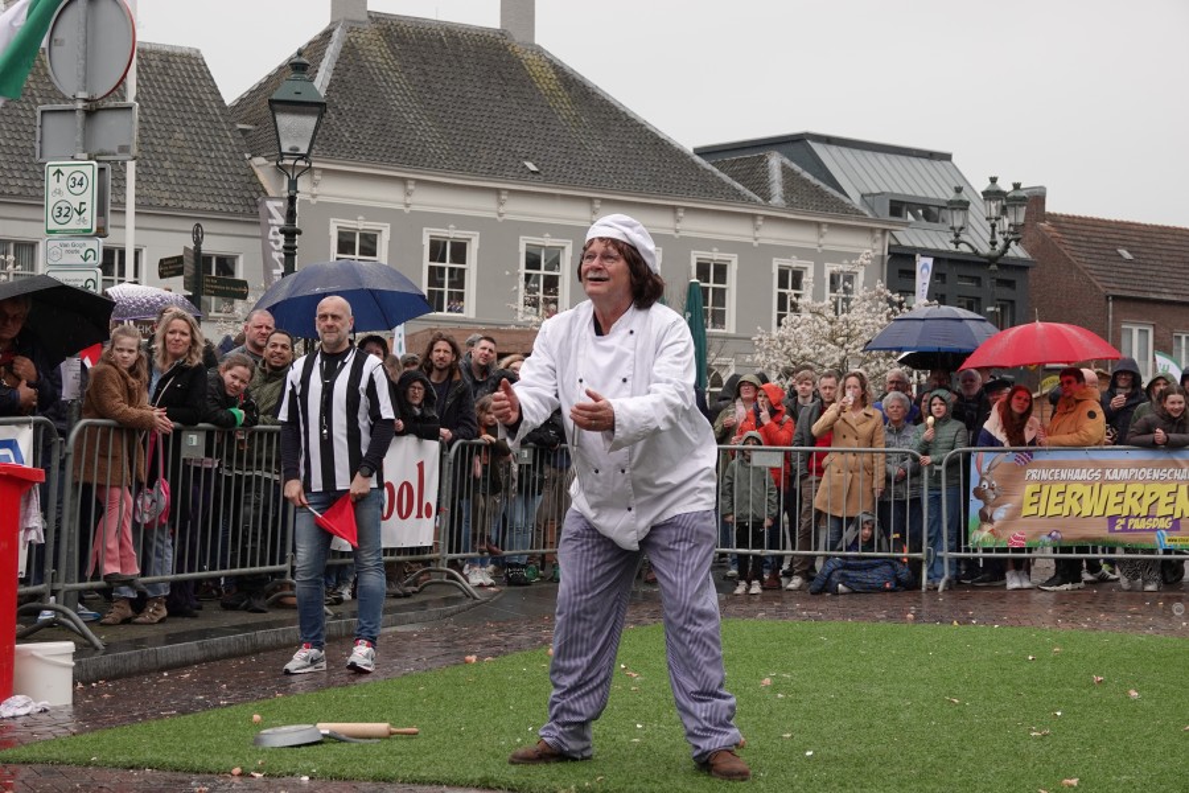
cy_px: 396
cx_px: 594
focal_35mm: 65
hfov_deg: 31.0
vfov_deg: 20.9
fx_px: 2147
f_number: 3.5
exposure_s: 1/320
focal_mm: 23.95
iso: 100
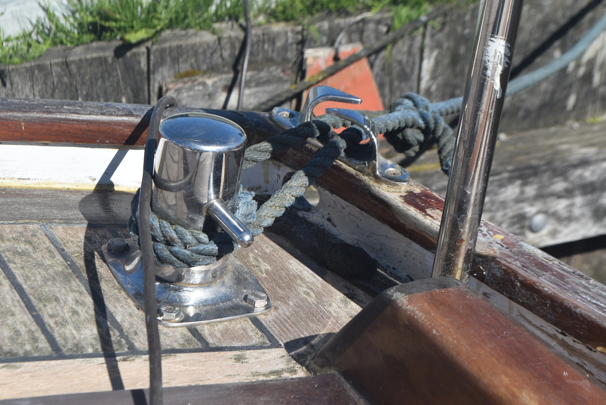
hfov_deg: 26.0
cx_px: 303
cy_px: 202
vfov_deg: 17.5
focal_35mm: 78
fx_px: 1314
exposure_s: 1/400
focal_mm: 52
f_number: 10
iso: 200
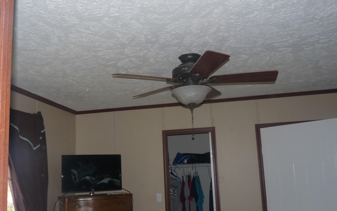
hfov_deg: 56.5
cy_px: 129
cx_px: 143
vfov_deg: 37.1
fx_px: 312
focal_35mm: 34
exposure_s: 1/125
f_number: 2.8
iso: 100
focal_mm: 4.8
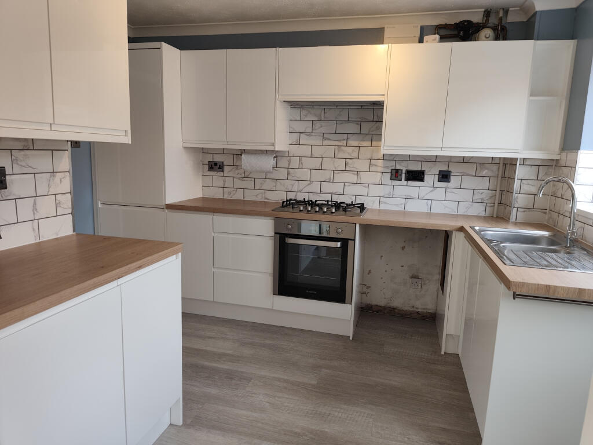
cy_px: 222
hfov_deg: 73.9
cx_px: 296
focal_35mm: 23
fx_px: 394
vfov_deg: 58.9
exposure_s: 1/100
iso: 125
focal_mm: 6.19
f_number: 1.65
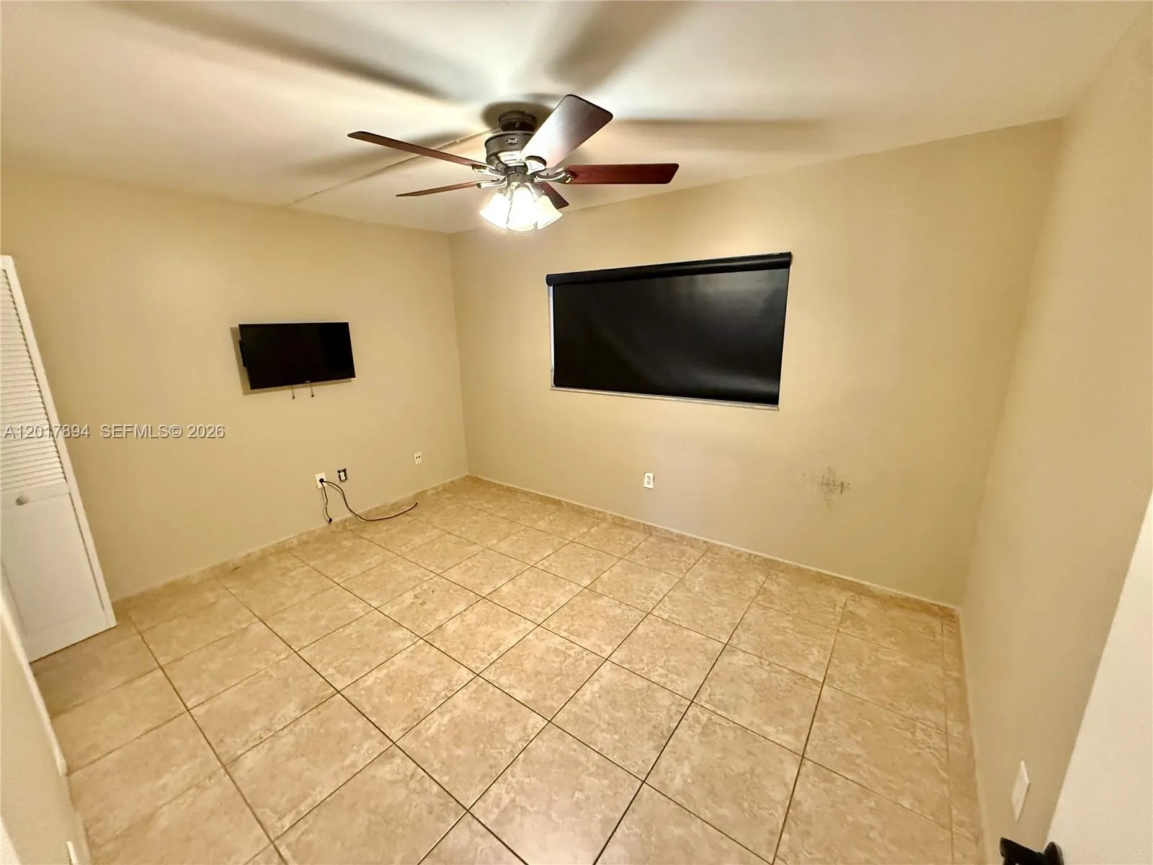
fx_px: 466
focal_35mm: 14
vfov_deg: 85.7
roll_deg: +1.6
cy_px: 432
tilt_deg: -13.4
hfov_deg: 102.1
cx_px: 576
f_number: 2.2
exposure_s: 1/60
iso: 800
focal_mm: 2.22
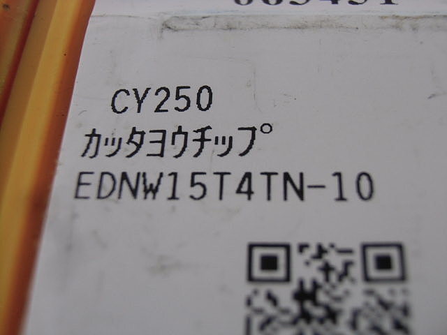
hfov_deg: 40.4
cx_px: 224
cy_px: 168
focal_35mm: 47
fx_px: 607
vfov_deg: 30.9
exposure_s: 1/80
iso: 200
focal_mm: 8.29
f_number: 4.2
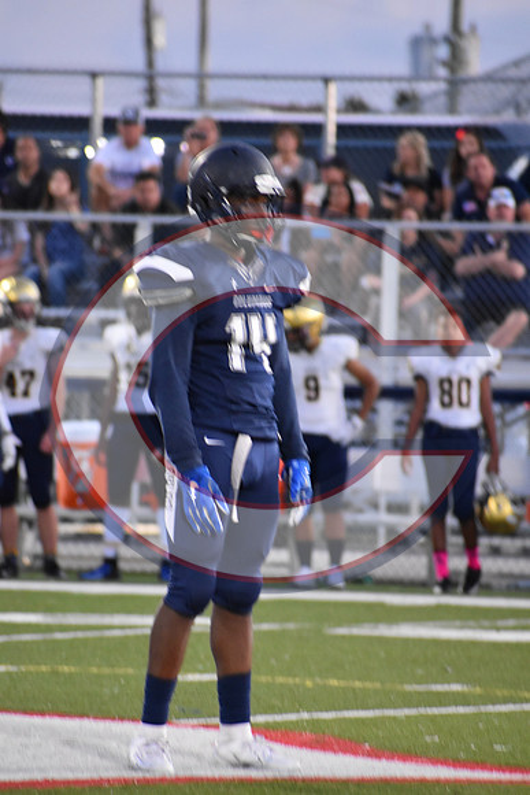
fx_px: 9931
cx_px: 265
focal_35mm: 450
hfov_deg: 3.1
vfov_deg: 4.6
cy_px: 398
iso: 3200
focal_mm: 300
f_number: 6.3
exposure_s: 1/80
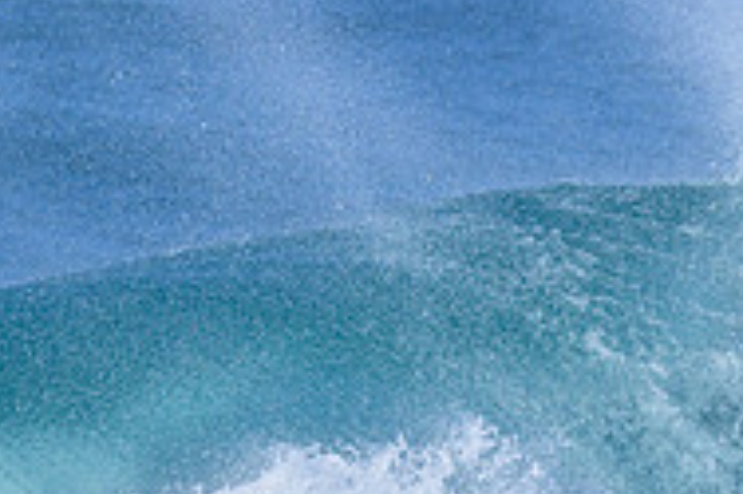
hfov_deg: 0.8
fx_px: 50912
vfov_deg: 0.6
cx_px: 1035
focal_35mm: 2469
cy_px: 725
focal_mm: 800
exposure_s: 1/2000
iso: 450
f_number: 6.3
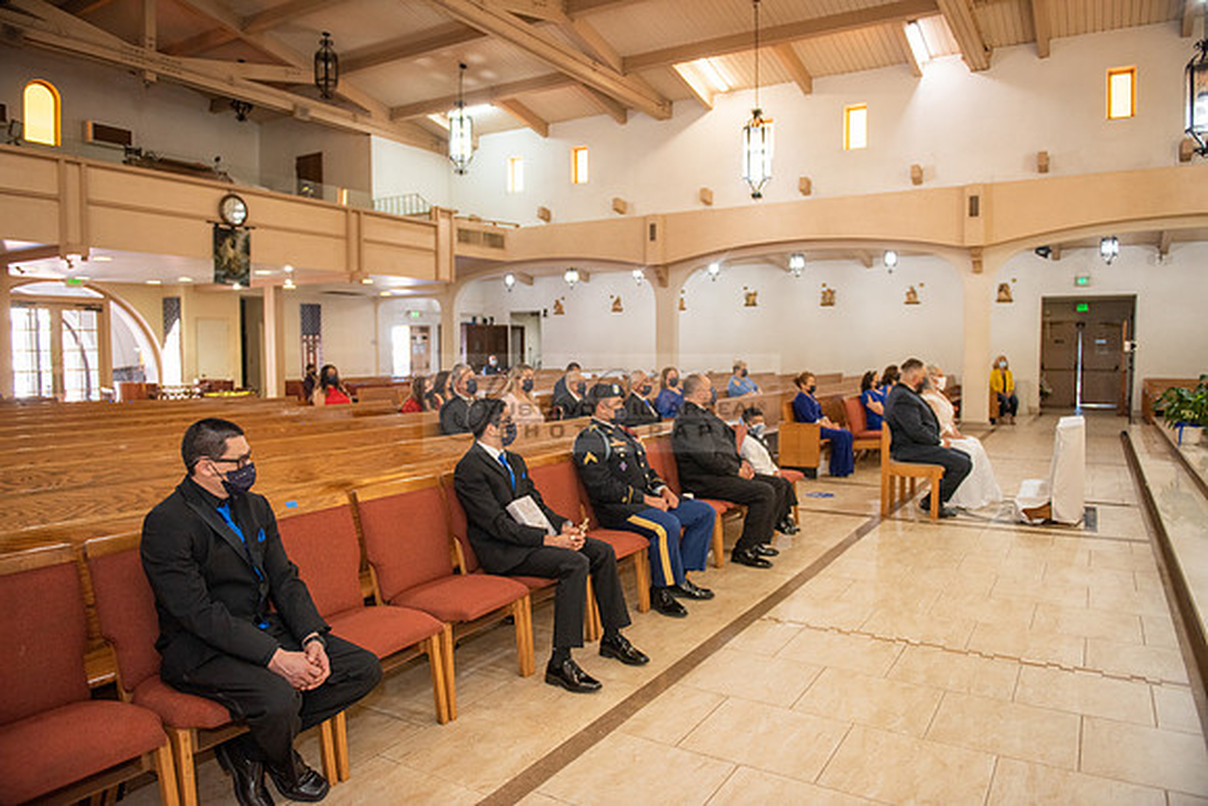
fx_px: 805
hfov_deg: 73.7
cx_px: 604
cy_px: 403
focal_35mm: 24
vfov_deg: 53.2
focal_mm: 24
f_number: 2.8
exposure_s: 1/160
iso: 1000
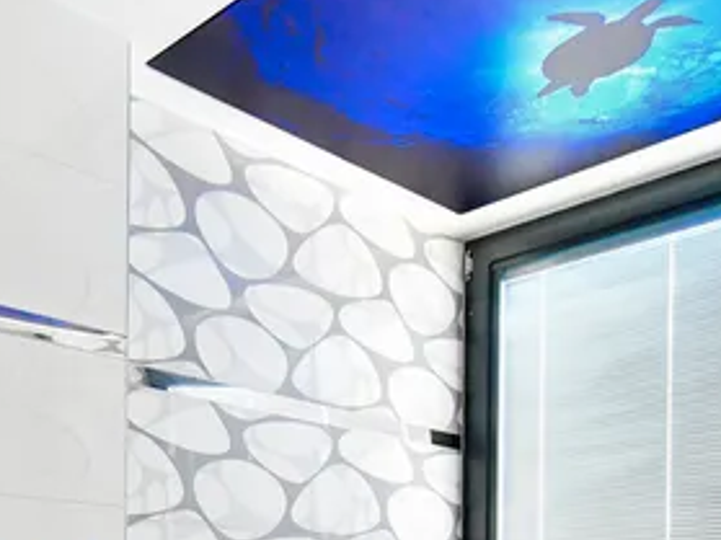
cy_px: 592
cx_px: 106
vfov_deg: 29.6
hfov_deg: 40.5
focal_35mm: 44
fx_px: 916
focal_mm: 10
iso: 2000
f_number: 4
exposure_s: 1/60
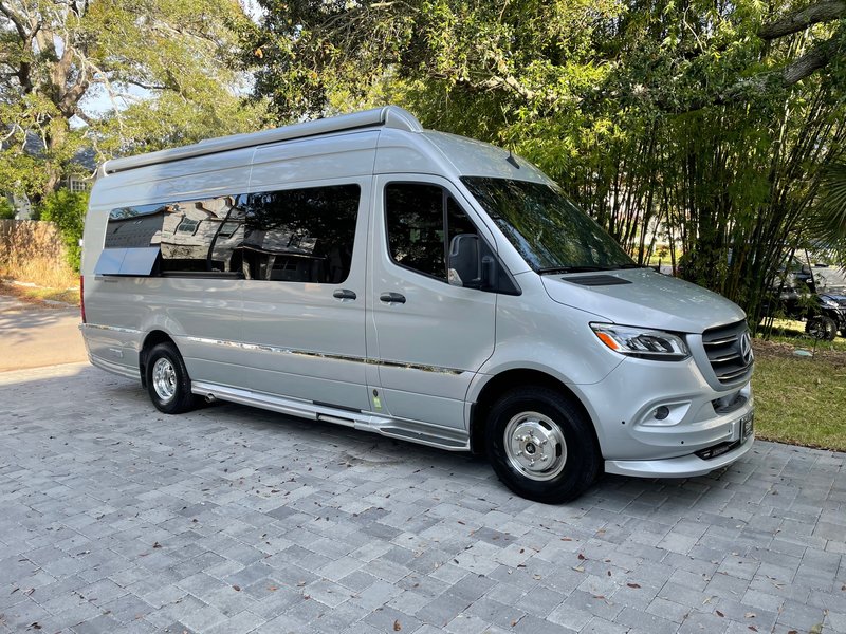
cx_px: 423
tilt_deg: -6.8
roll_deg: -2.0
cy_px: 317
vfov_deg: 53.1
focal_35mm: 26
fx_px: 635
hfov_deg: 67.3
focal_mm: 4.2
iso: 32
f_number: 1.6
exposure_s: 1/515
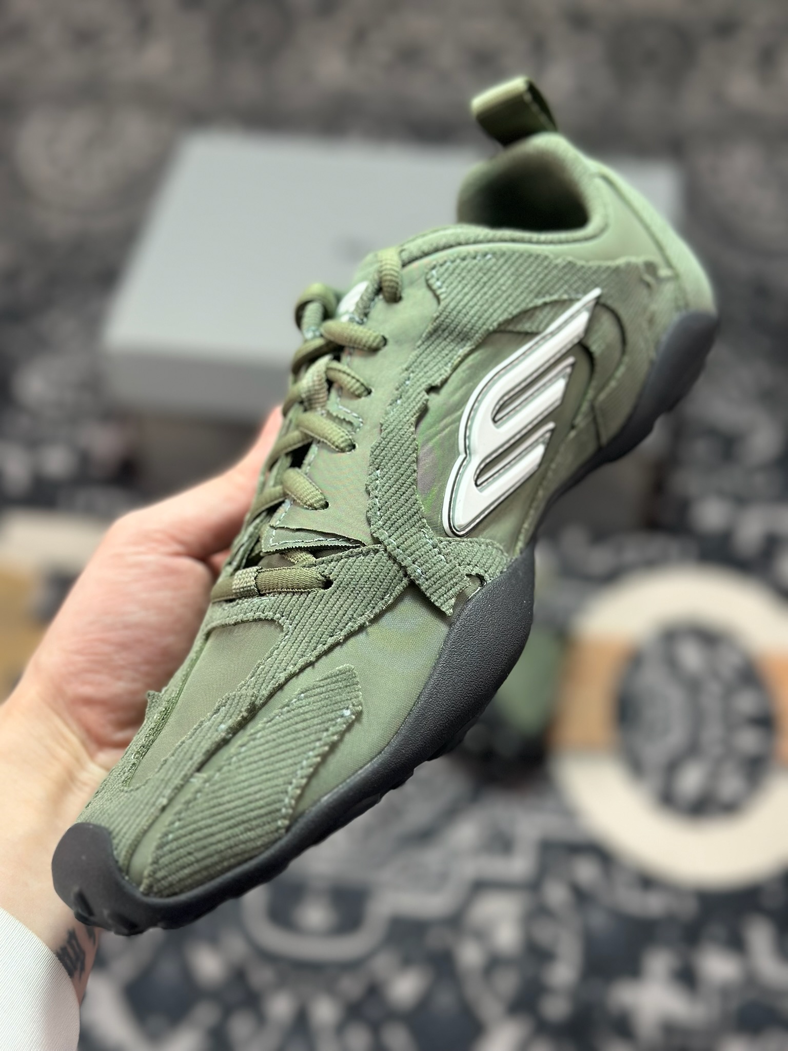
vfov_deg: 39.7
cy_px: 526
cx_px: 394
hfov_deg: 30.3
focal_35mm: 48
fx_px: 1457
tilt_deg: -55.2
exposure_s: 1/516
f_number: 1.78
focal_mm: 6.86
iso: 80
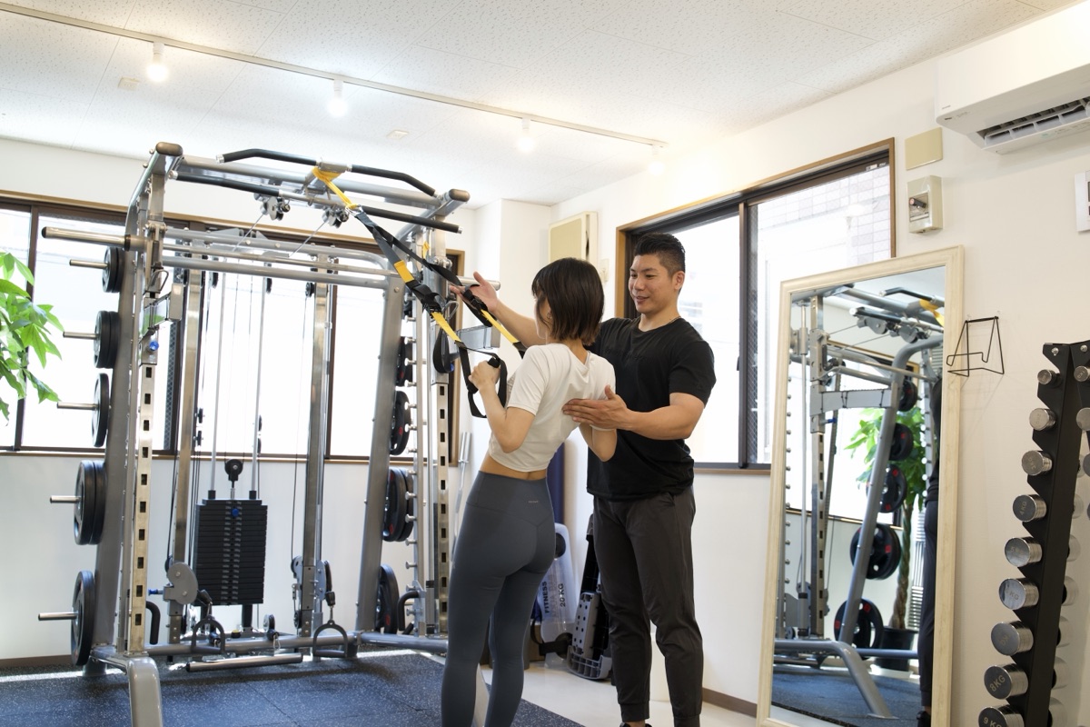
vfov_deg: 38.9
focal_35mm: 34
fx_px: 1029
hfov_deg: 55.8
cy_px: 364
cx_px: 545
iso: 800
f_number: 4.5
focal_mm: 34
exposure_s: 1/60
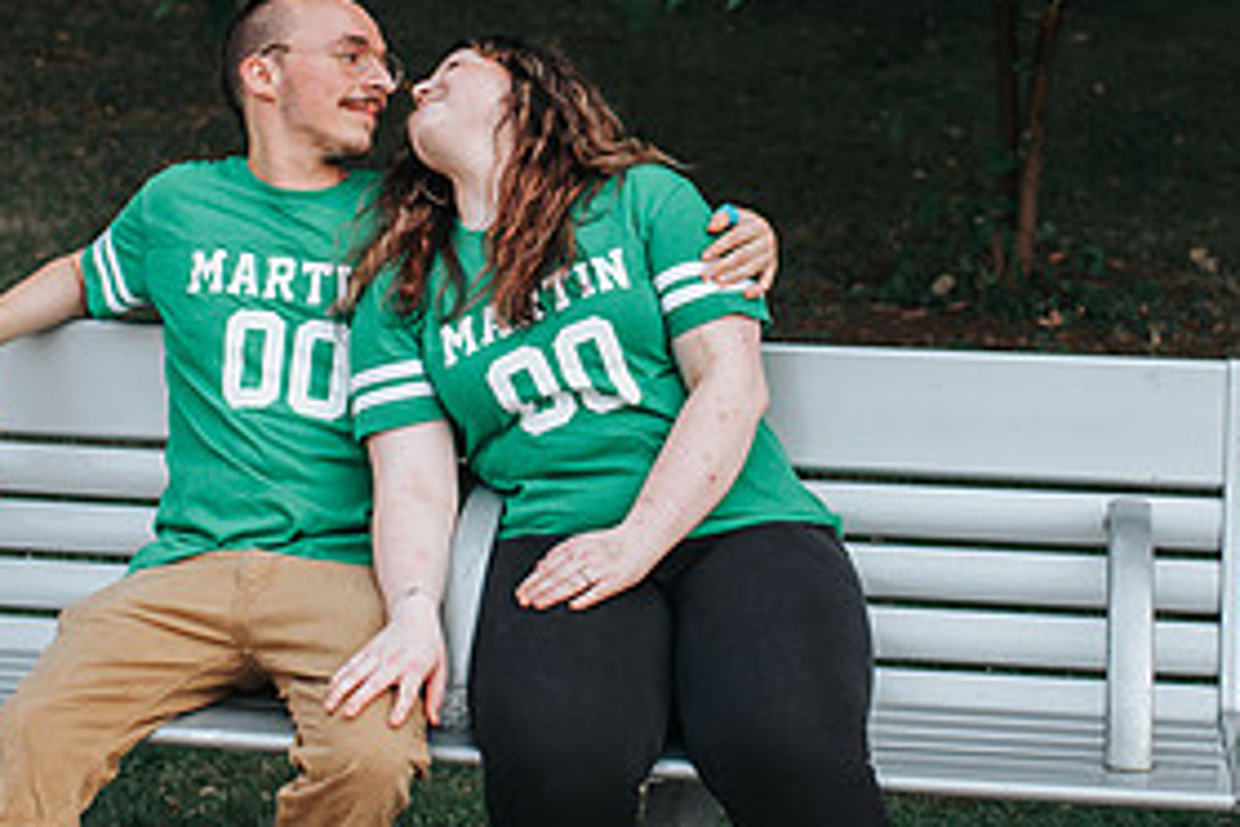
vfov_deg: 16.8
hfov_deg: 25.1
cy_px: 283
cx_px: 580
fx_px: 2790
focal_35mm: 81
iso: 500
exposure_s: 1/800
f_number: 3.2
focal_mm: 35
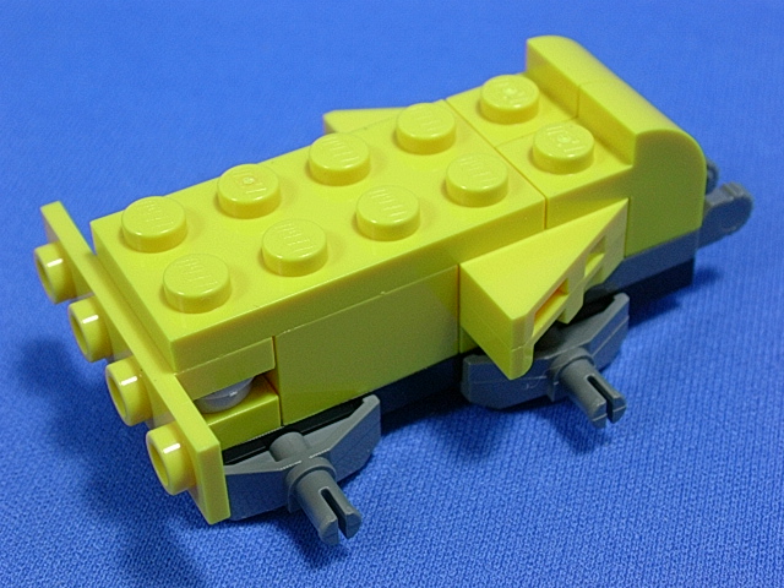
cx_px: 392
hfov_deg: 26.0
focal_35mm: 75
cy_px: 294
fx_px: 1699
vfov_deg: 19.6
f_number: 3.8
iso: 70
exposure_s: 1/22.6
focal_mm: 11.3
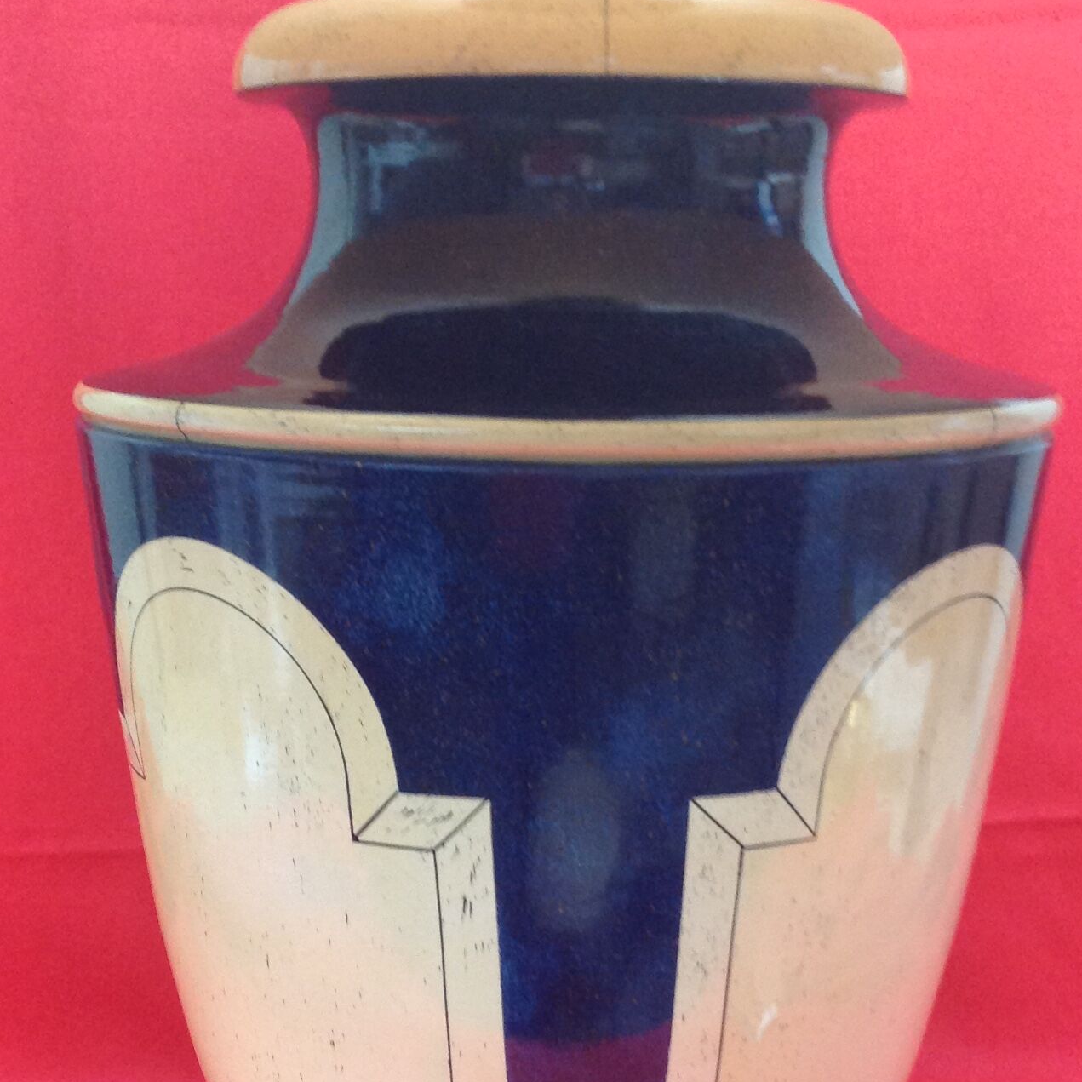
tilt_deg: -14.7
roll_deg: -0.9
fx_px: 2228
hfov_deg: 27.3
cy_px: 799
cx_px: 524
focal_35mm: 63
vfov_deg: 27.0
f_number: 2.4
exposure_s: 1/17
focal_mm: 4.28
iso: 125
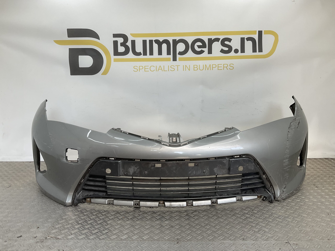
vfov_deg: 48.2
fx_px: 281
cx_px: 168
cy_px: 126
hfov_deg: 61.7
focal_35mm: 29
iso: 16
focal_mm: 3
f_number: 1.8
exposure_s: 1/202
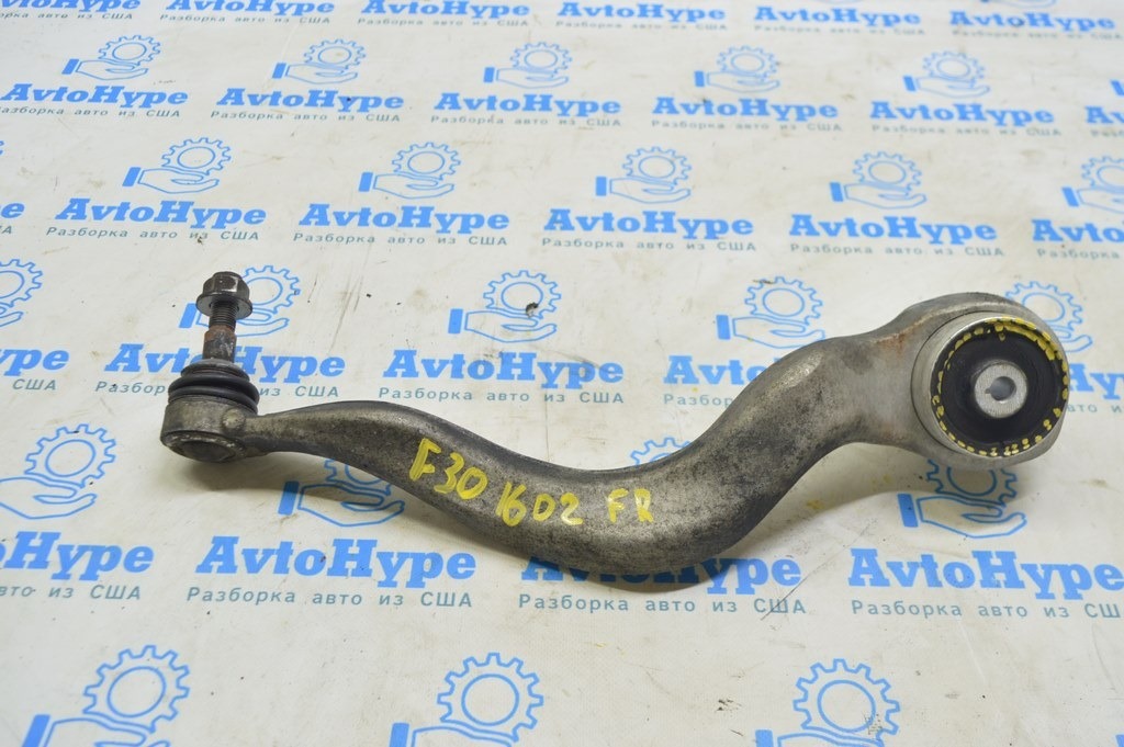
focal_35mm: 36
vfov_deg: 36.8
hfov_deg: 53.2
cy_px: 374
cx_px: 562
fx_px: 1123
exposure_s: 1/20
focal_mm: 24
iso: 400
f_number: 5.6
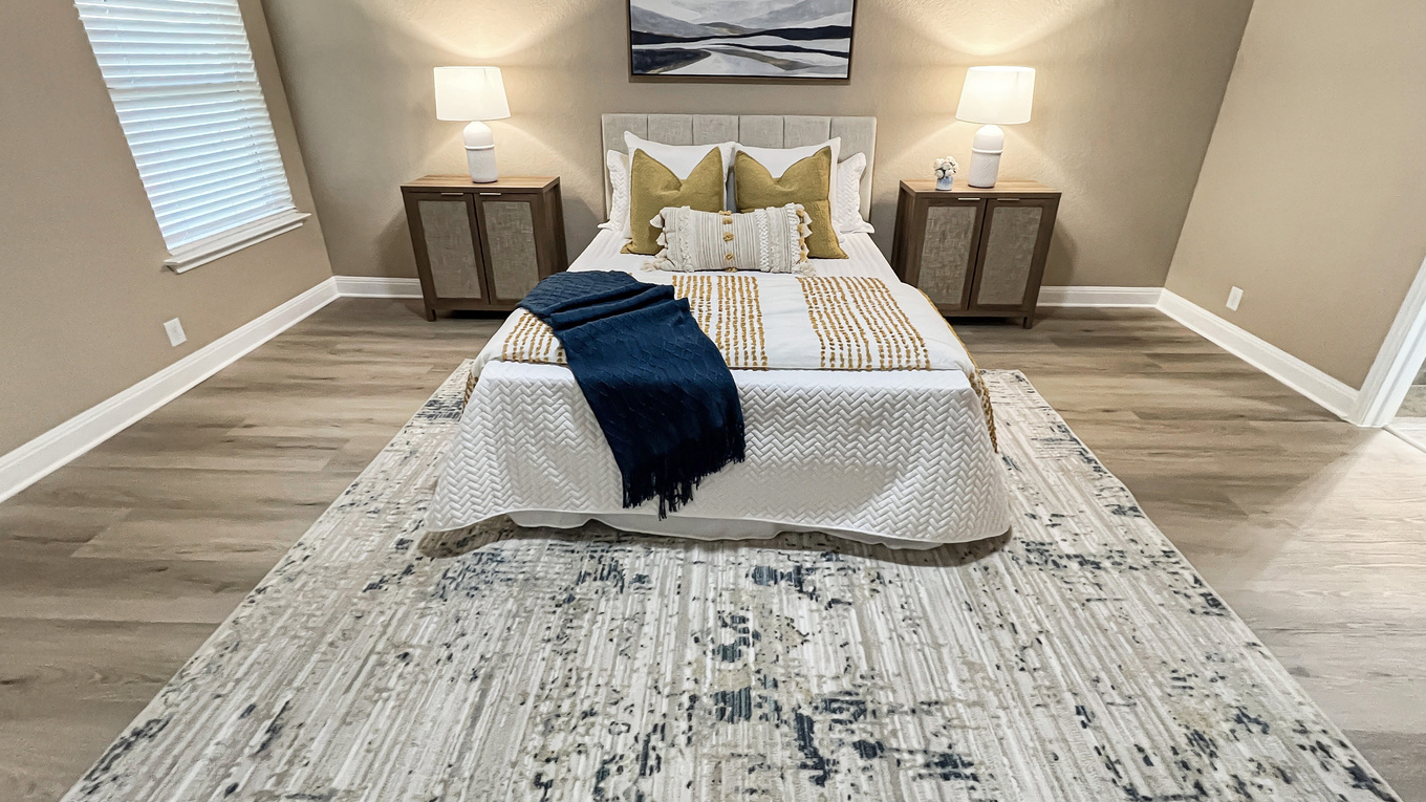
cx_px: 725
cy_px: 320
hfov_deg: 103.0
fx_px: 567
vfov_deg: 69.8
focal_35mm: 15
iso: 640
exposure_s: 1/60
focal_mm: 1.57
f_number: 1.8
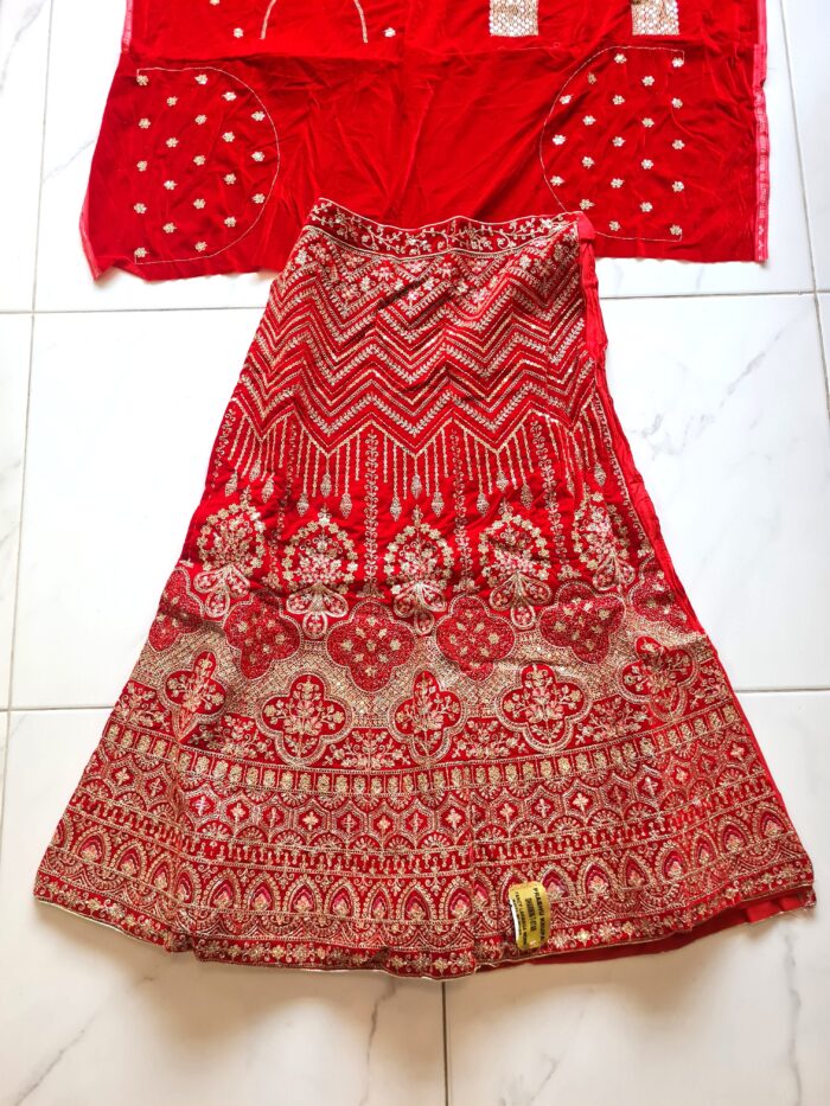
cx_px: 415
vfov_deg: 67.3
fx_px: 831
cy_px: 553
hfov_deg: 53.1
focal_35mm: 26
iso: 200
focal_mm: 5.4
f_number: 1.8
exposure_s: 1/120
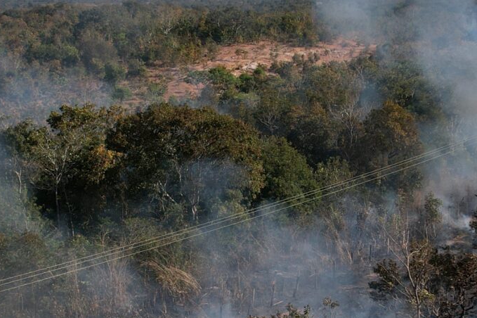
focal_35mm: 83
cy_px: 229
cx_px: 297
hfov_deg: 24.4
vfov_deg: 16.4
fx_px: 1099
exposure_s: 1/320
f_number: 2.8
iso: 110
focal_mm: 8.38
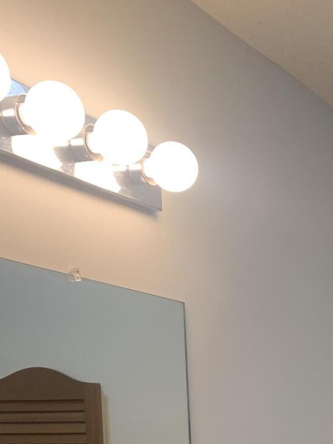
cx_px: 473
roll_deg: +0.2
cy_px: 562
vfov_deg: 21.9
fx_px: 1039
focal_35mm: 81
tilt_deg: -5.0
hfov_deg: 16.8
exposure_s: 1/60
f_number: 1.8
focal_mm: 4.25
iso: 64
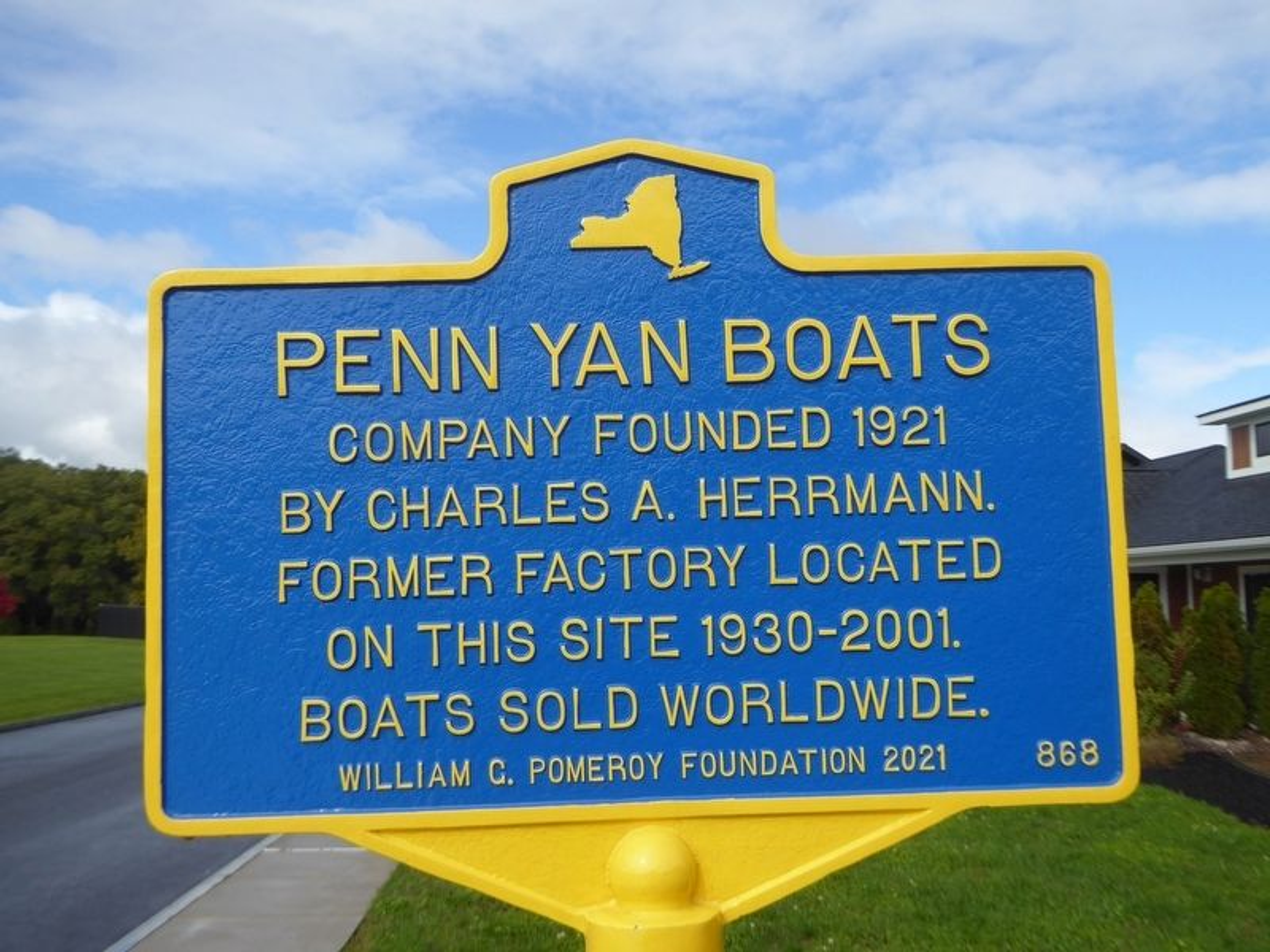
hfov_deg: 54.0
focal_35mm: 34
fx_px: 1247
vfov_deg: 41.8
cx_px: 635
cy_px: 476
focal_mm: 5.8
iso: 100
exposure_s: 1/800
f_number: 3.6
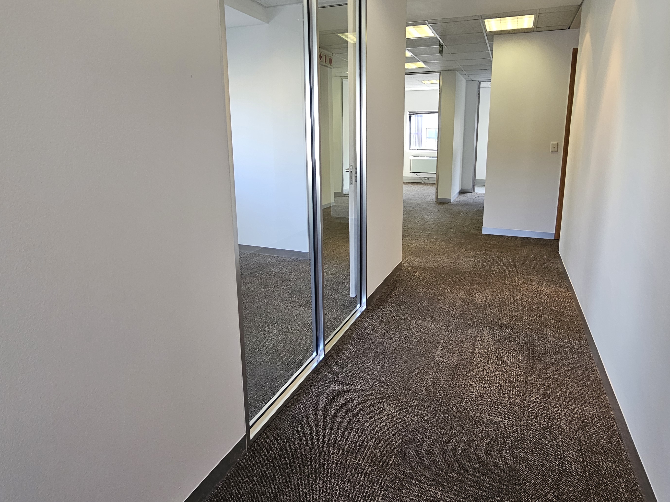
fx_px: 368
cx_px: 363
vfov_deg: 68.2
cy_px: 207
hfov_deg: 84.5
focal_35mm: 19
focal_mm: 2.2
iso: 125
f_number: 2.2
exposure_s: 1/50
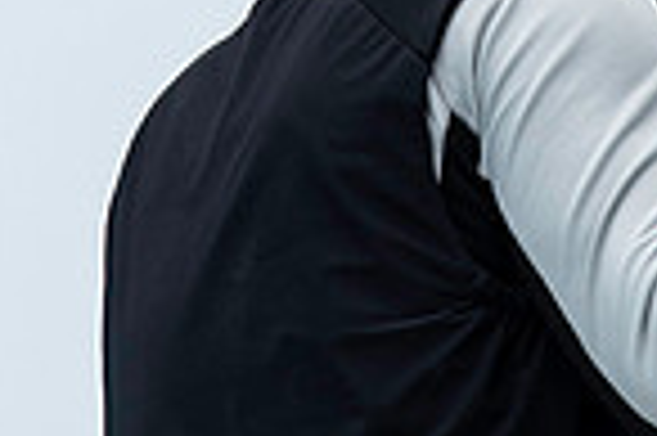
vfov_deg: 0.8
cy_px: -344
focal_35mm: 1792
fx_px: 32667
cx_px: 482
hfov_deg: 1.2
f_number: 5.6
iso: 400
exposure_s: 1/1600
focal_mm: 300
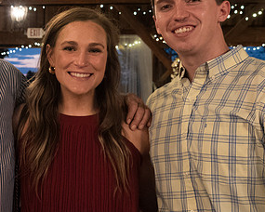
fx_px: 525
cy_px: 98
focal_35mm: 67
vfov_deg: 22.8
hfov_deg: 27.9
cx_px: 69
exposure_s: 1/60
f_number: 6.3
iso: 6400
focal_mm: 31
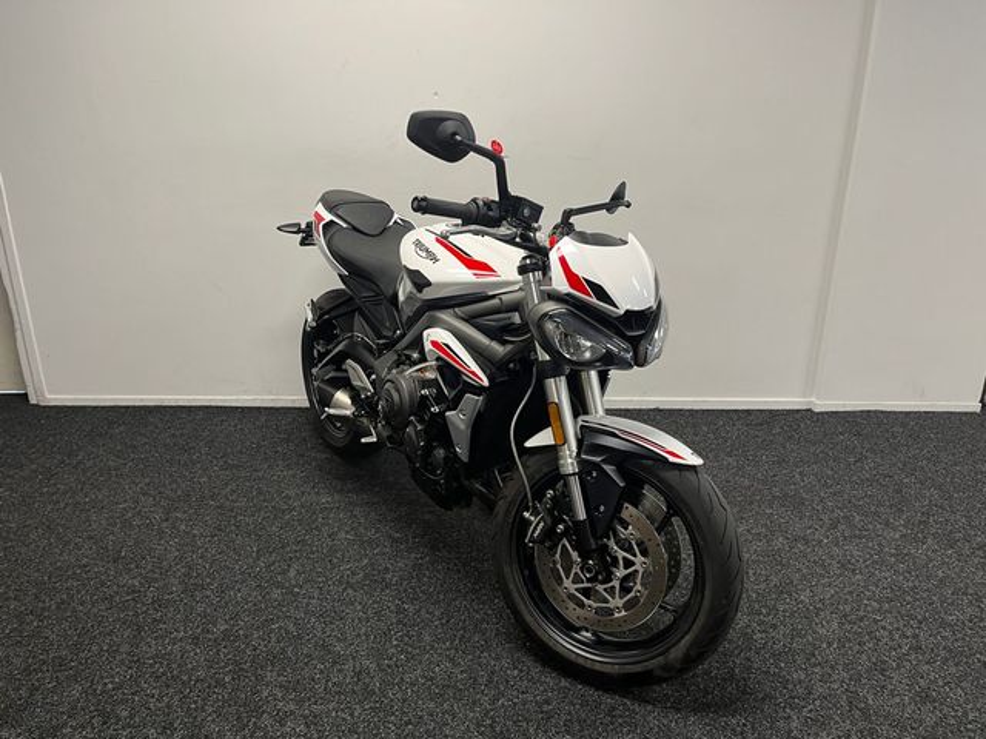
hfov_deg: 67.3
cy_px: 370
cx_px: 493
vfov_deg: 53.1
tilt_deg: -20.7
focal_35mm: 26
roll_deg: +0.0
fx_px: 741
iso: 80
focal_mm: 5.1
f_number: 1.6
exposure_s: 1/50
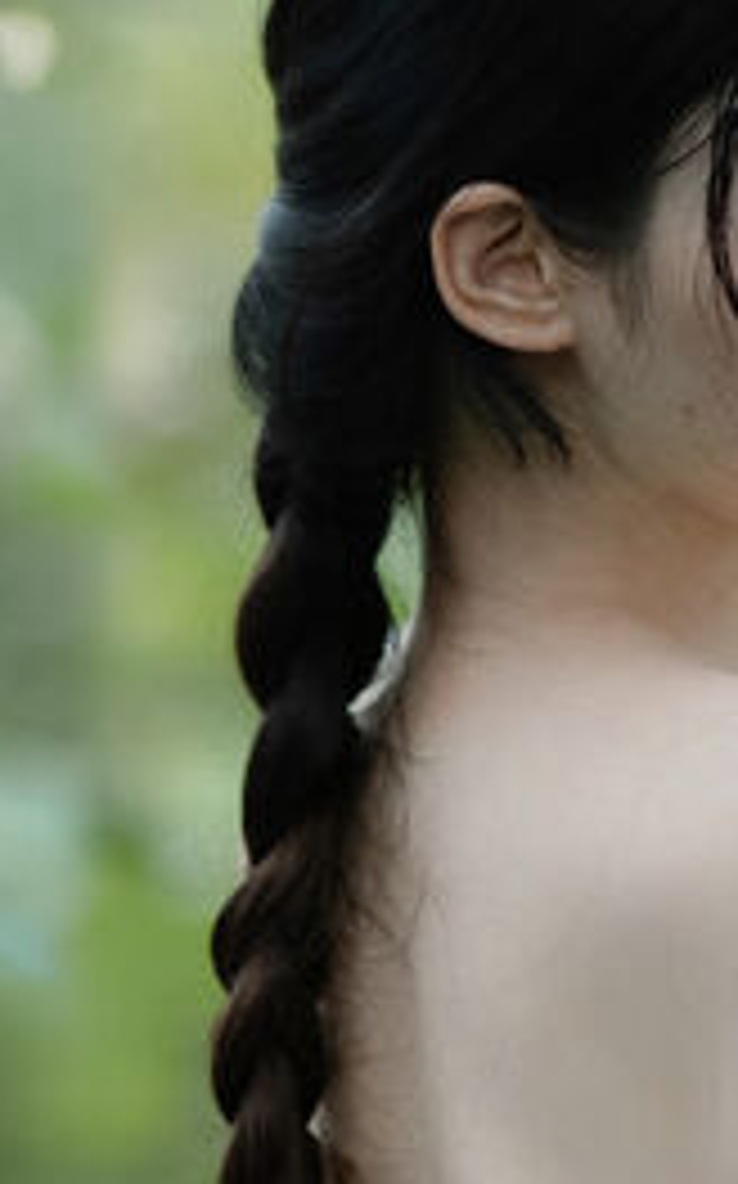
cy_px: 1436
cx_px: 1062
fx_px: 12732
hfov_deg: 3.3
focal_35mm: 395
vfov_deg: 5.3
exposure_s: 1/1250
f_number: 1.8
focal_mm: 85
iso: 100
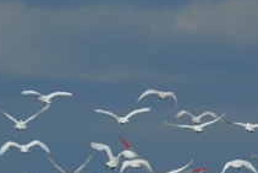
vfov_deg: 1.8
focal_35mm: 762
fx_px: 5465
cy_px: 244
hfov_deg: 2.7
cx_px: 393
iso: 100
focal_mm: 134
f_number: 8
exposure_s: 1/320
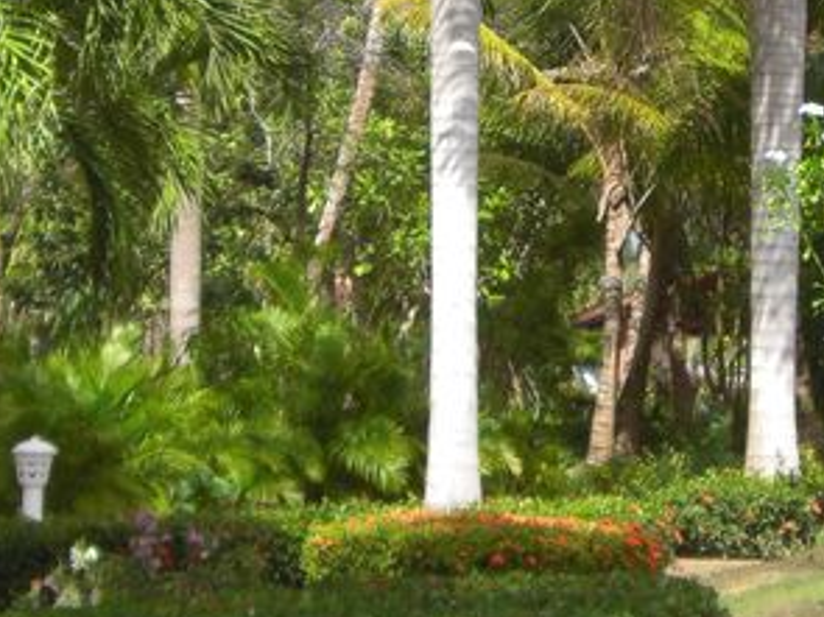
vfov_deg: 11.1
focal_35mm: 132
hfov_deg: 14.9
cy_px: 8
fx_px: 3141
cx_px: 612
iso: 64
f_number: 2.7
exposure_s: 1/800
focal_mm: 6.2
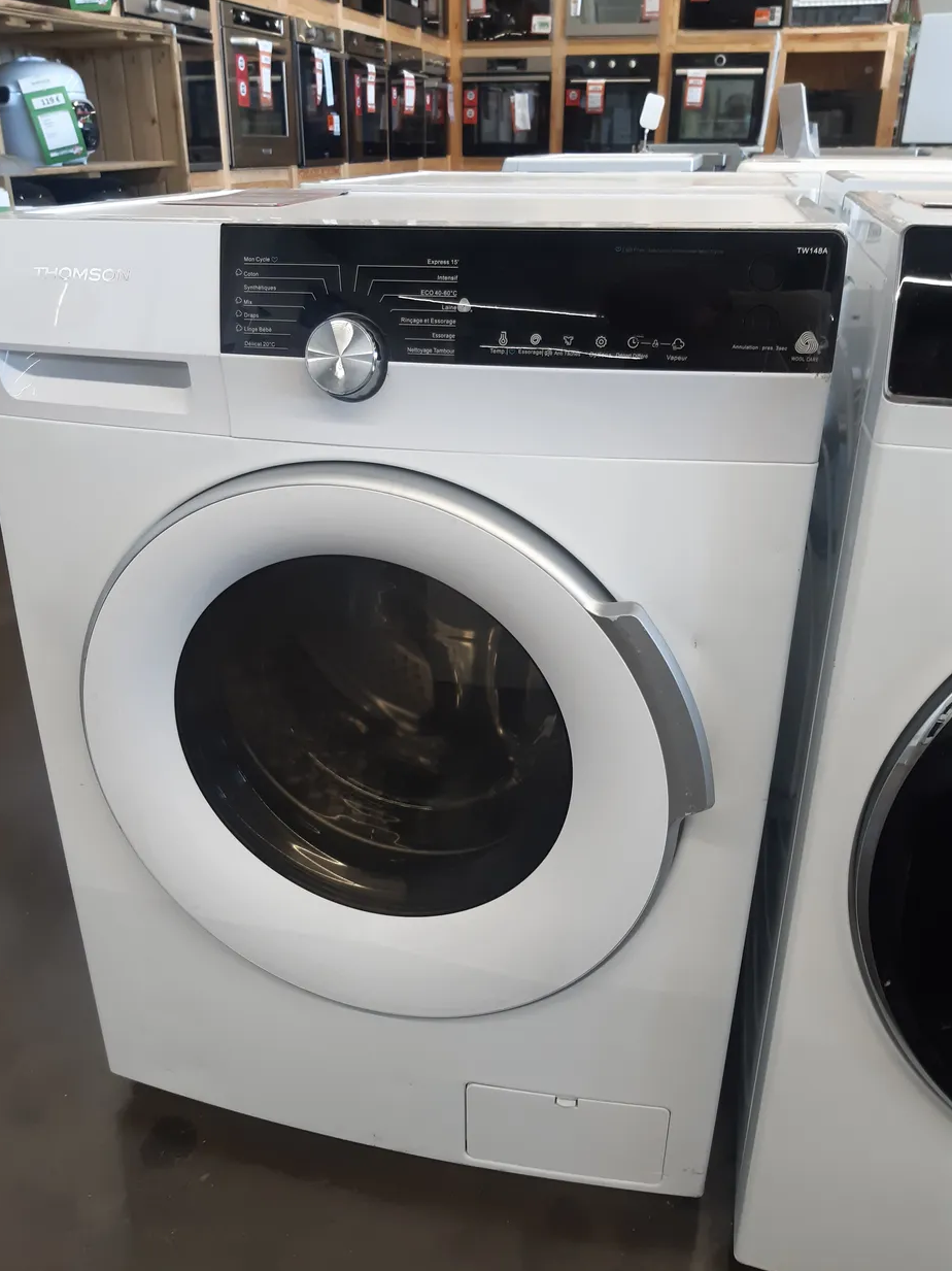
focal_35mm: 27
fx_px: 991
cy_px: 631
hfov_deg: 51.3
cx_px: 458
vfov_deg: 65.3
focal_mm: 3.92
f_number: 1.7
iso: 80
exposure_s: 1/50
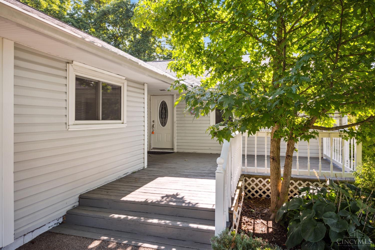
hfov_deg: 77.3
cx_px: 188
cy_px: 125
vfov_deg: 56.1
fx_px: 234
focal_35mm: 22
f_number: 8
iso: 100
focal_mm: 22.5
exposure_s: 1/50
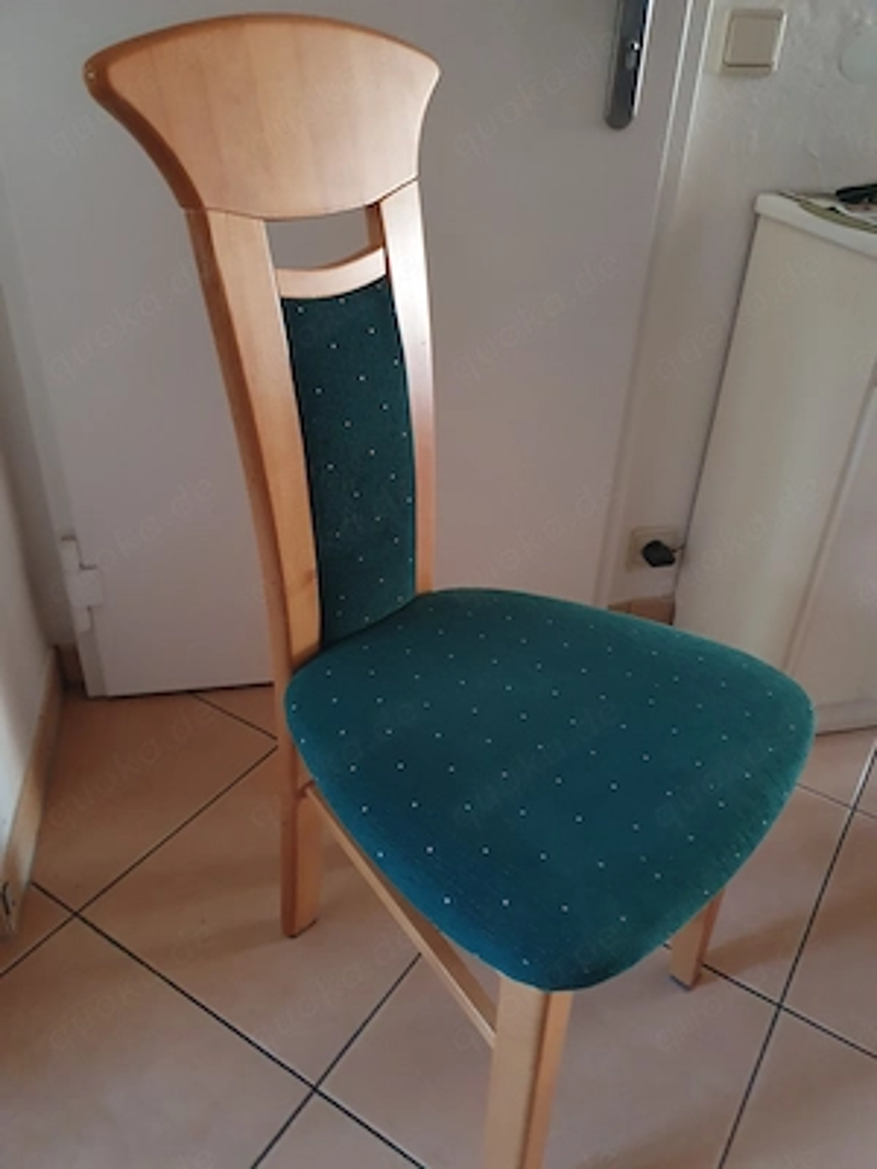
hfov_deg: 53.1
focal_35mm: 26
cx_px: 438
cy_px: 584
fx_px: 878
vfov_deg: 67.3
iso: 500
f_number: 1.5
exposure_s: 1/25
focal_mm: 4.32
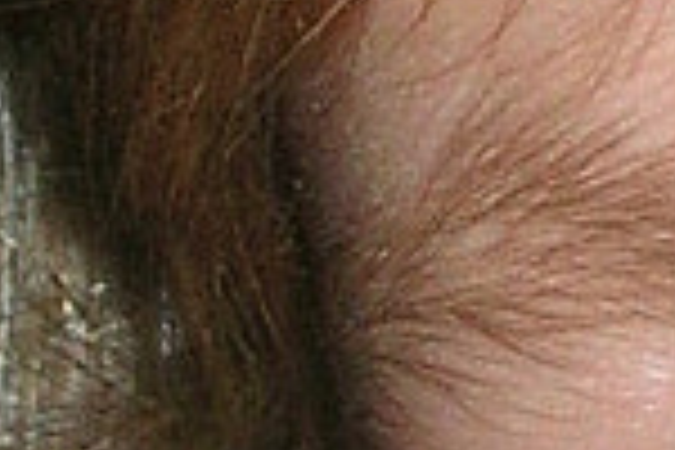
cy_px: -428
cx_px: 2102
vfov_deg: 1.5
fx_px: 17024
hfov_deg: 2.2
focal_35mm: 908
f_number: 4
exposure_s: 1/60.1
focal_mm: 17
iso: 64
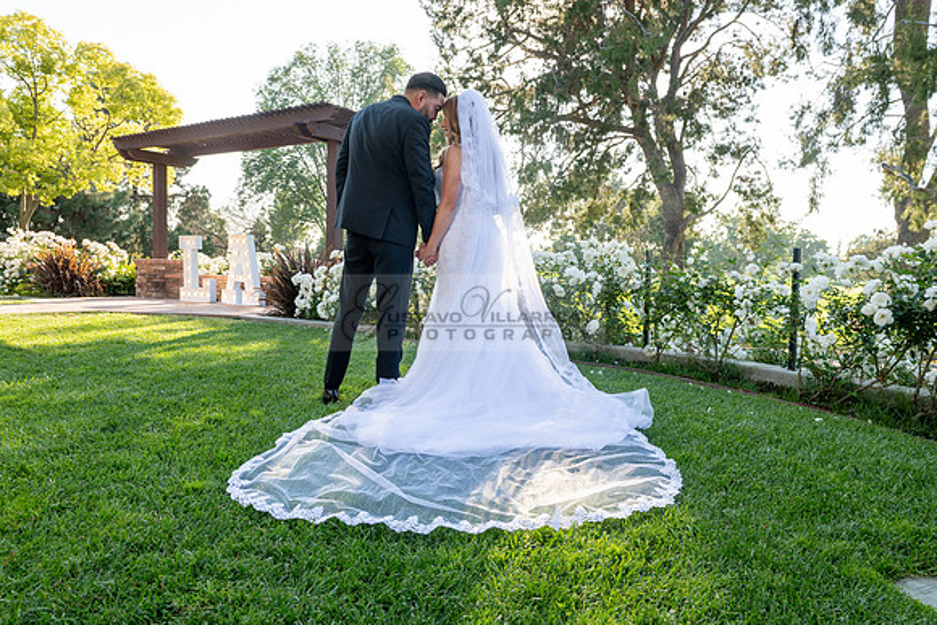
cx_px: 468
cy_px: 312
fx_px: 625
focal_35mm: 24
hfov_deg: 73.7
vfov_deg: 53.2
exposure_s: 1/160
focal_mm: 24
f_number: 8
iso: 200
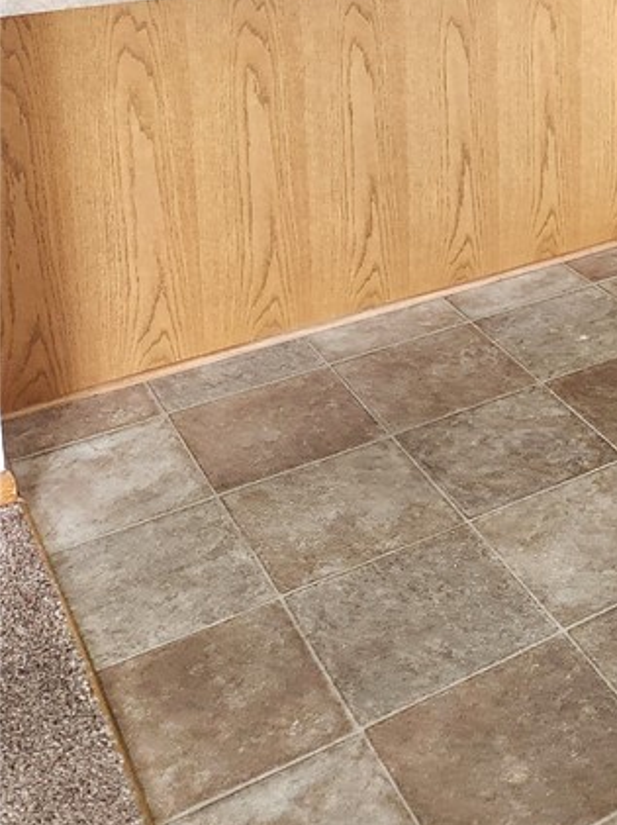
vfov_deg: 31.4
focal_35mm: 56
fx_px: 1333
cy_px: -31
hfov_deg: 23.7
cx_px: 750
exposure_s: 1/100
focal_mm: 5.4
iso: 500
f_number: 1.8
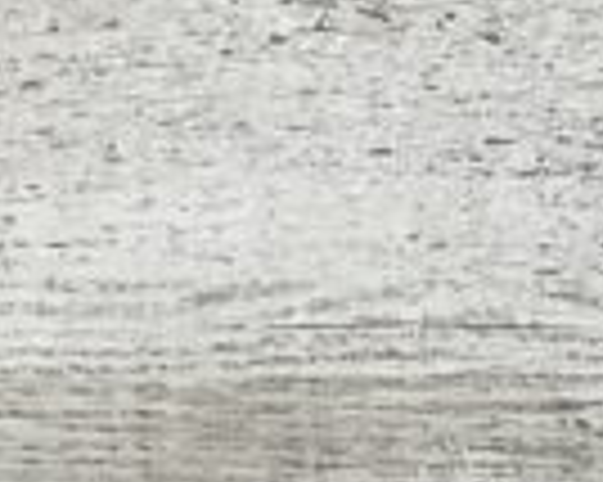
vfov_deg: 6.8
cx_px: 562
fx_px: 3870
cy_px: 1059
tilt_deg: -75.0
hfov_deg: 8.9
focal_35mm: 217
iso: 16
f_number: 1.8
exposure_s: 1/193
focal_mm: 3
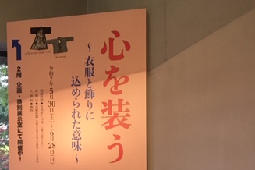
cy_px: 178
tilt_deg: -1.1
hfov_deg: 33.7
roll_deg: -0.2
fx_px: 418
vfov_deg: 22.0
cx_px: 87
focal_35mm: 59
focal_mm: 4.15
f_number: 2.2
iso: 160
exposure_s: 1/30
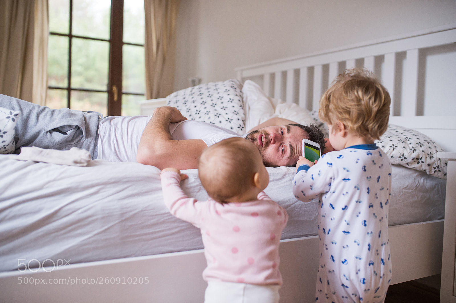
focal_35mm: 35
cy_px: 152
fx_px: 443
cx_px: 228
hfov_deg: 54.5
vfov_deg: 37.8
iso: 1600
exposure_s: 1/400
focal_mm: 35
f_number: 2.5
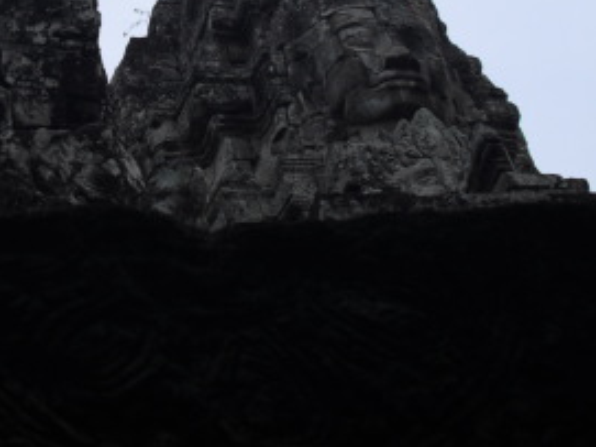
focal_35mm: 85
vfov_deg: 16.9
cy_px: -24
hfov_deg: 22.6
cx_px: 84
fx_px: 1463
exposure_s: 1/250
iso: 64
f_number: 7.8
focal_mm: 6.3
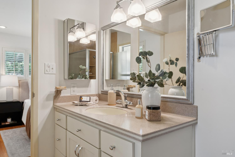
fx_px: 163
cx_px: 118
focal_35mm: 25
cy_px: 78
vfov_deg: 51.3
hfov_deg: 71.5
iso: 400
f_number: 8
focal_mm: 25
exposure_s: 1/40
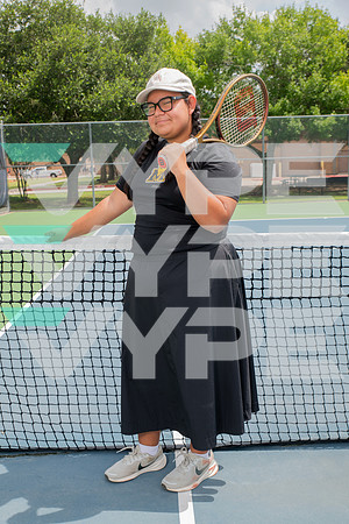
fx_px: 582
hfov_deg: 33.4
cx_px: 174
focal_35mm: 40
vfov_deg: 48.5
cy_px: 262
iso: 100
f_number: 6.3
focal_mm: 40
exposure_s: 1/320
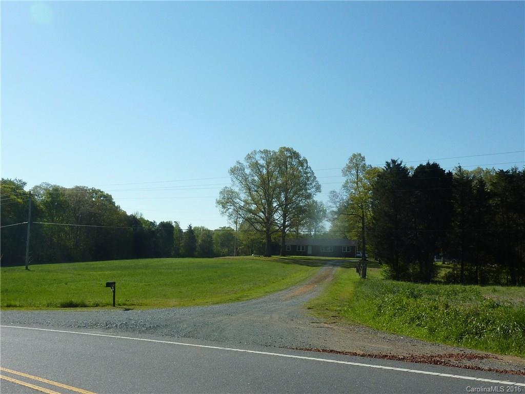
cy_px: 197
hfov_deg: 49.0
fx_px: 576
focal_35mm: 38
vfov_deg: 37.7
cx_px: 262
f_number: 5.6
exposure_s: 1/500
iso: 100
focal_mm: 4.4
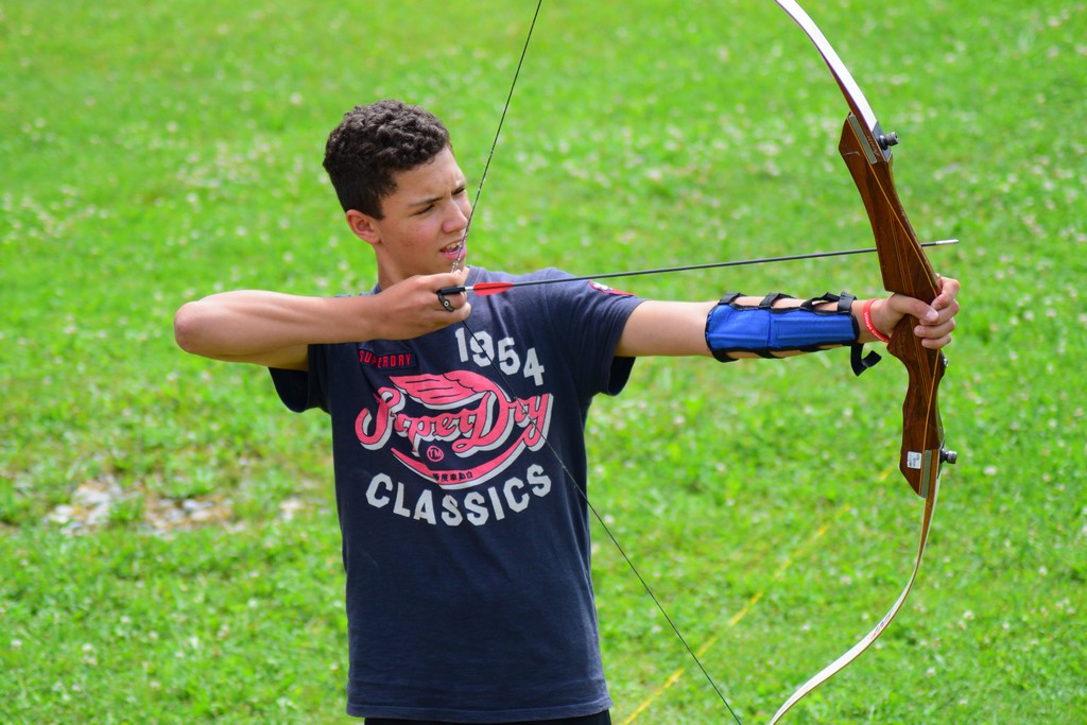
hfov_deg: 11.0
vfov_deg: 7.3
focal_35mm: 188
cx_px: 544
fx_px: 5662
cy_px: 362
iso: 360
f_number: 4.2
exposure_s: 1/1000
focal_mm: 125
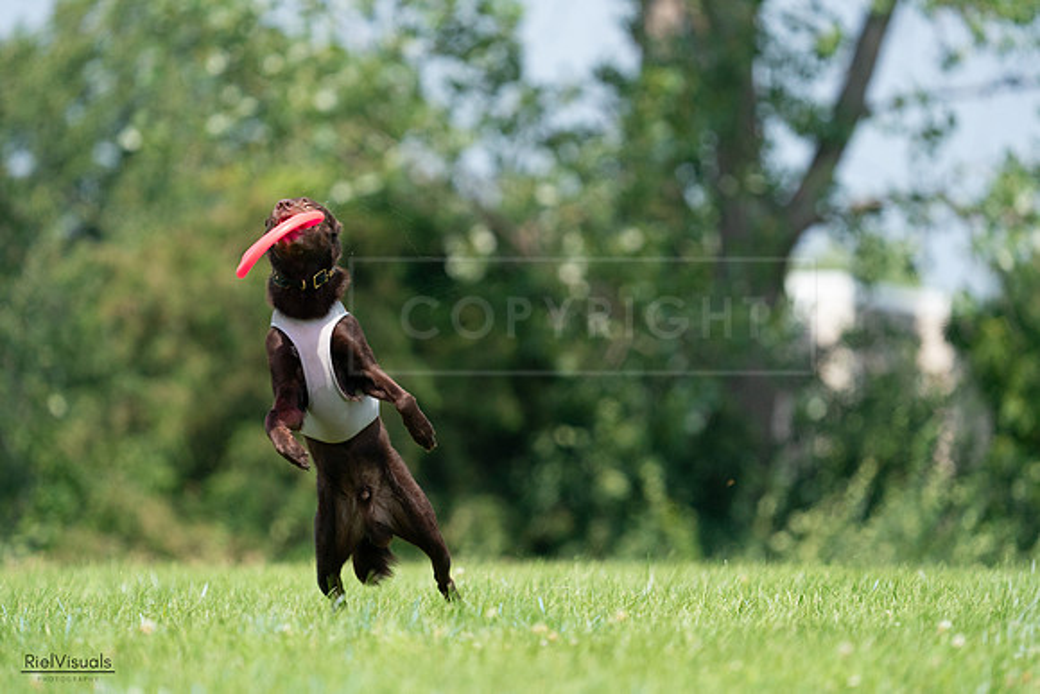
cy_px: 347
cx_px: 520
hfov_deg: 4.8
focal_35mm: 426
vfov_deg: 3.2
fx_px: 12309
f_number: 6.3
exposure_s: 1/4000
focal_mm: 426
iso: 1600
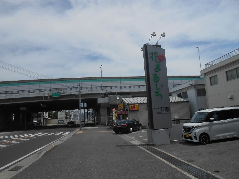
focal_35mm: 26
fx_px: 180
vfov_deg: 53.1
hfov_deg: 67.3
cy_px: 90
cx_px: 120
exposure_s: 1/250
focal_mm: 4.6
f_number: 11.5
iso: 100
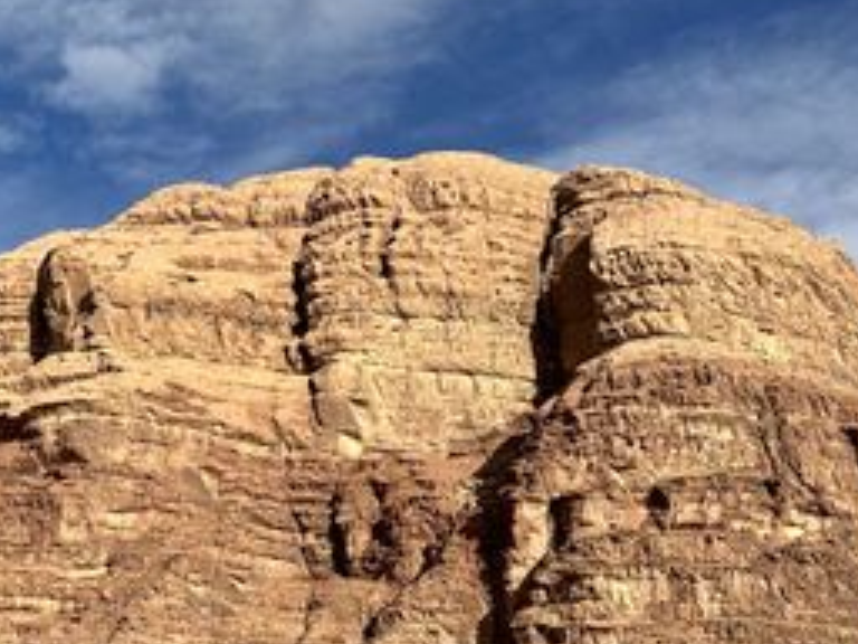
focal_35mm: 60
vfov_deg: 24.3
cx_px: 94
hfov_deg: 30.8
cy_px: 439
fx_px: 1487
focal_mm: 6.86
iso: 80
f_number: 1.78
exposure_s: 1/7042
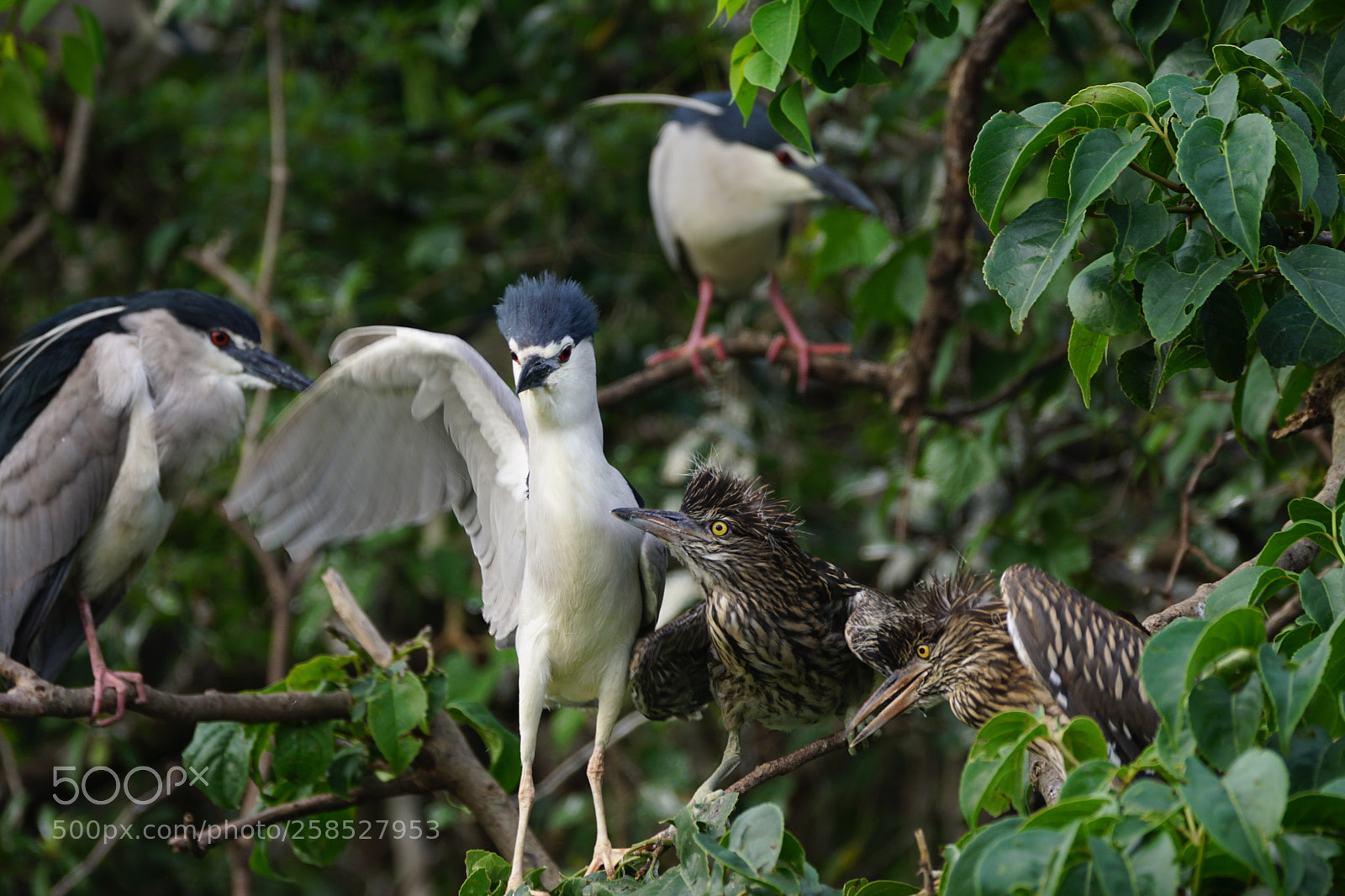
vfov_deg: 3.1
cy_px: 448
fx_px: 16808
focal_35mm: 450
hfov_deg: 4.6
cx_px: 672
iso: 100
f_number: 5.6
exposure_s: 1/80
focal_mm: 300
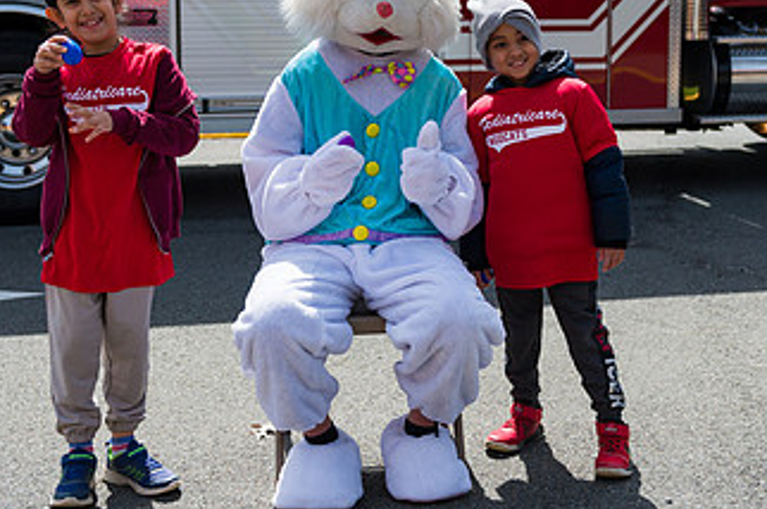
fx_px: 1341
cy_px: 152
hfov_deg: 31.9
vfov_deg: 21.4
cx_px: 384
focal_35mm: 63
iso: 200
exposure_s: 1/3200
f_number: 4
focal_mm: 35
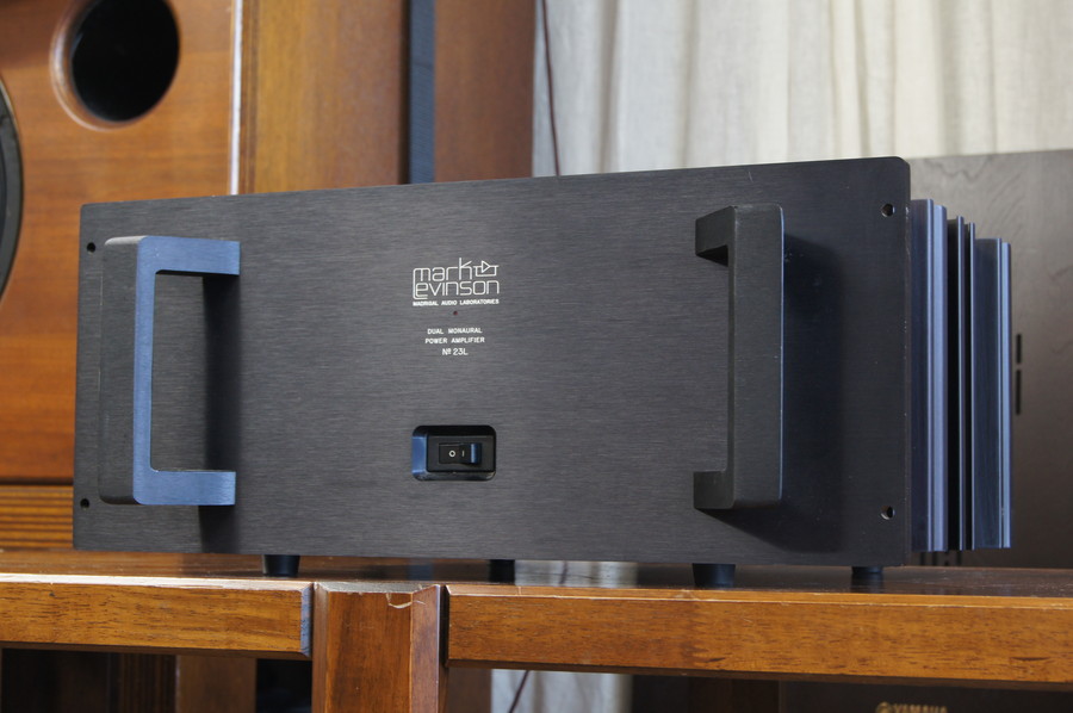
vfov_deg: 18.1
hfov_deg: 27.0
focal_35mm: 75
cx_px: 536
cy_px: 356
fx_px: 2233
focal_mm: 50
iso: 400
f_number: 10
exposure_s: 1/4
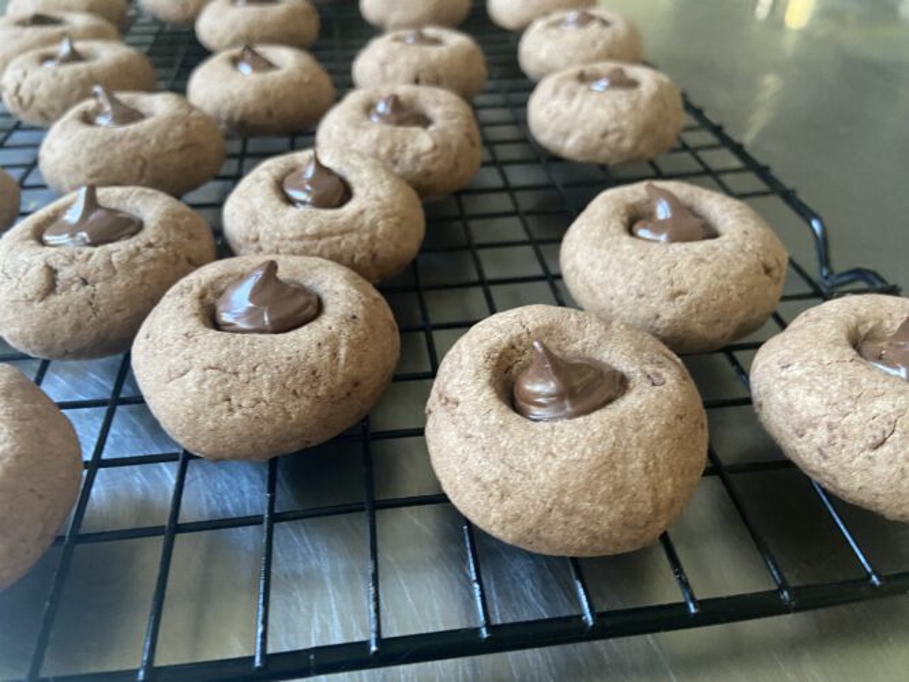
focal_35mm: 26
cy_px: 341
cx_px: 454
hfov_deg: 67.3
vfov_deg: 53.0
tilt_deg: -39.1
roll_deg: -0.8
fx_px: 683
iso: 640
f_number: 1.8
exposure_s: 1/35
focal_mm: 4.25
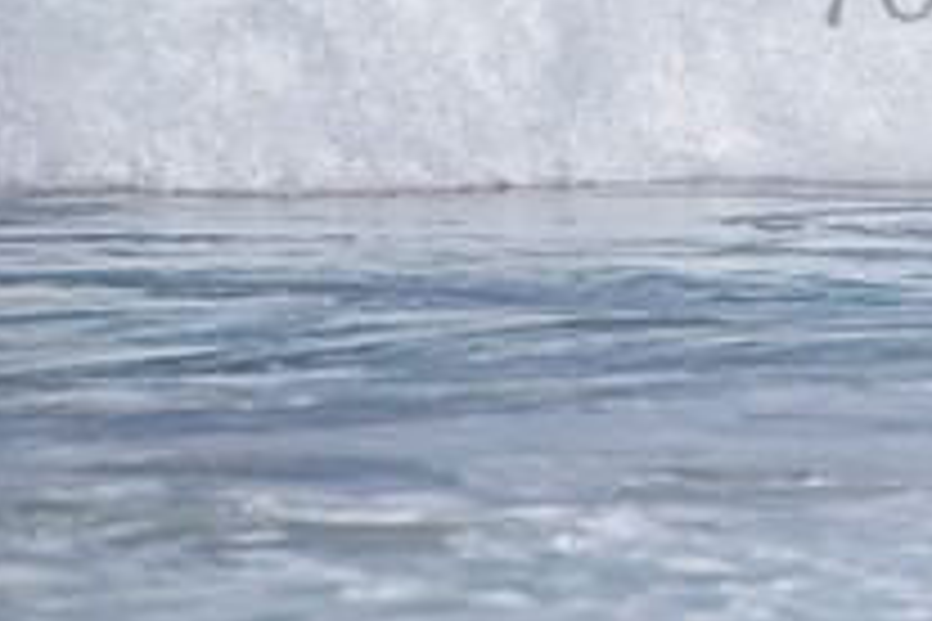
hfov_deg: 1.5
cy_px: -83
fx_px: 36293
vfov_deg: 1.0
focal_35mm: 1402
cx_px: 1270
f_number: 5.6
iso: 160
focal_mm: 500
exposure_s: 1/2000
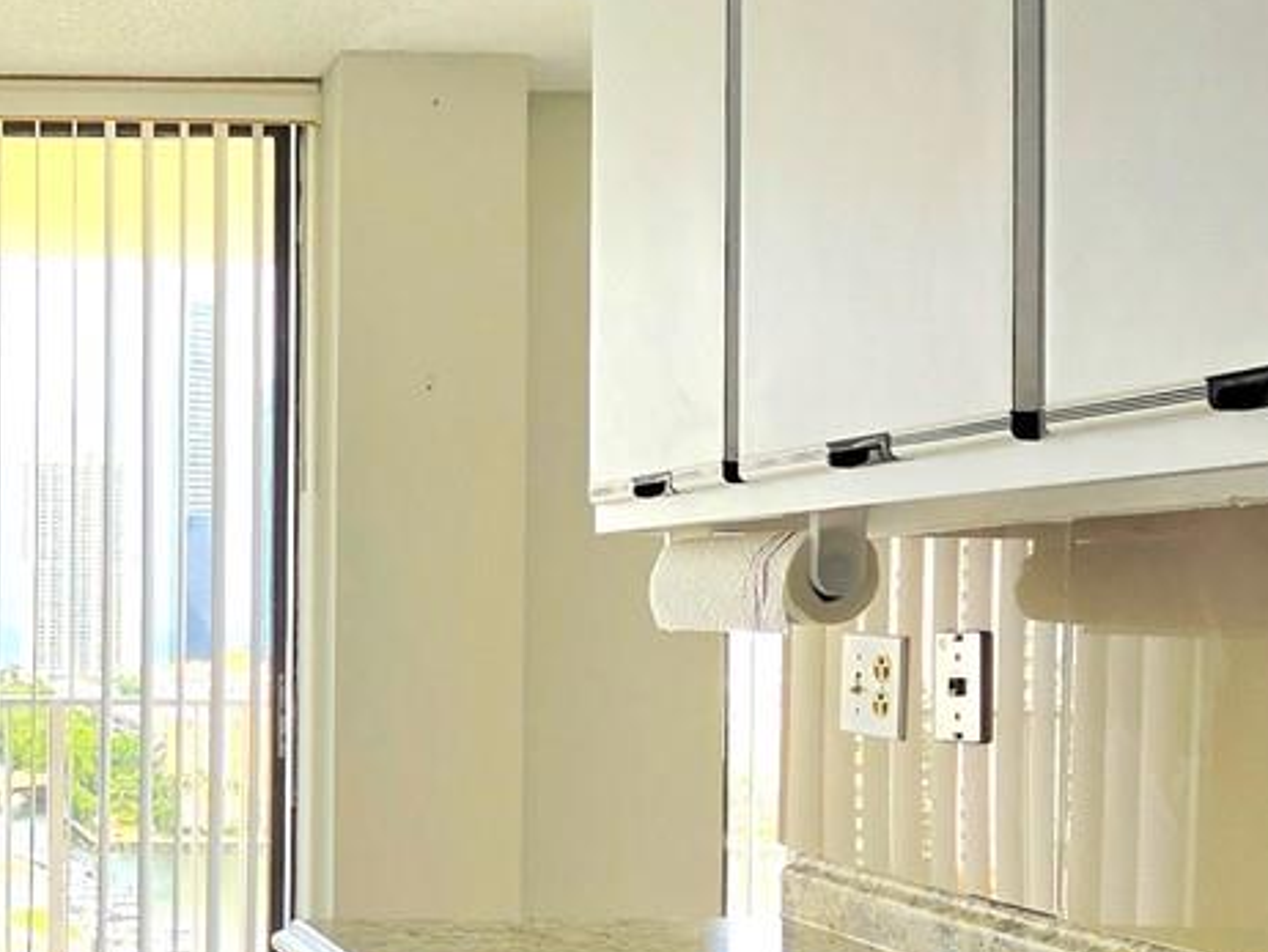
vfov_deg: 31.8
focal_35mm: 45
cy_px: 664
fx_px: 1649
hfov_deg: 35.6
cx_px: -140
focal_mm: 2.2
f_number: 1.9
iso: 16
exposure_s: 1/120
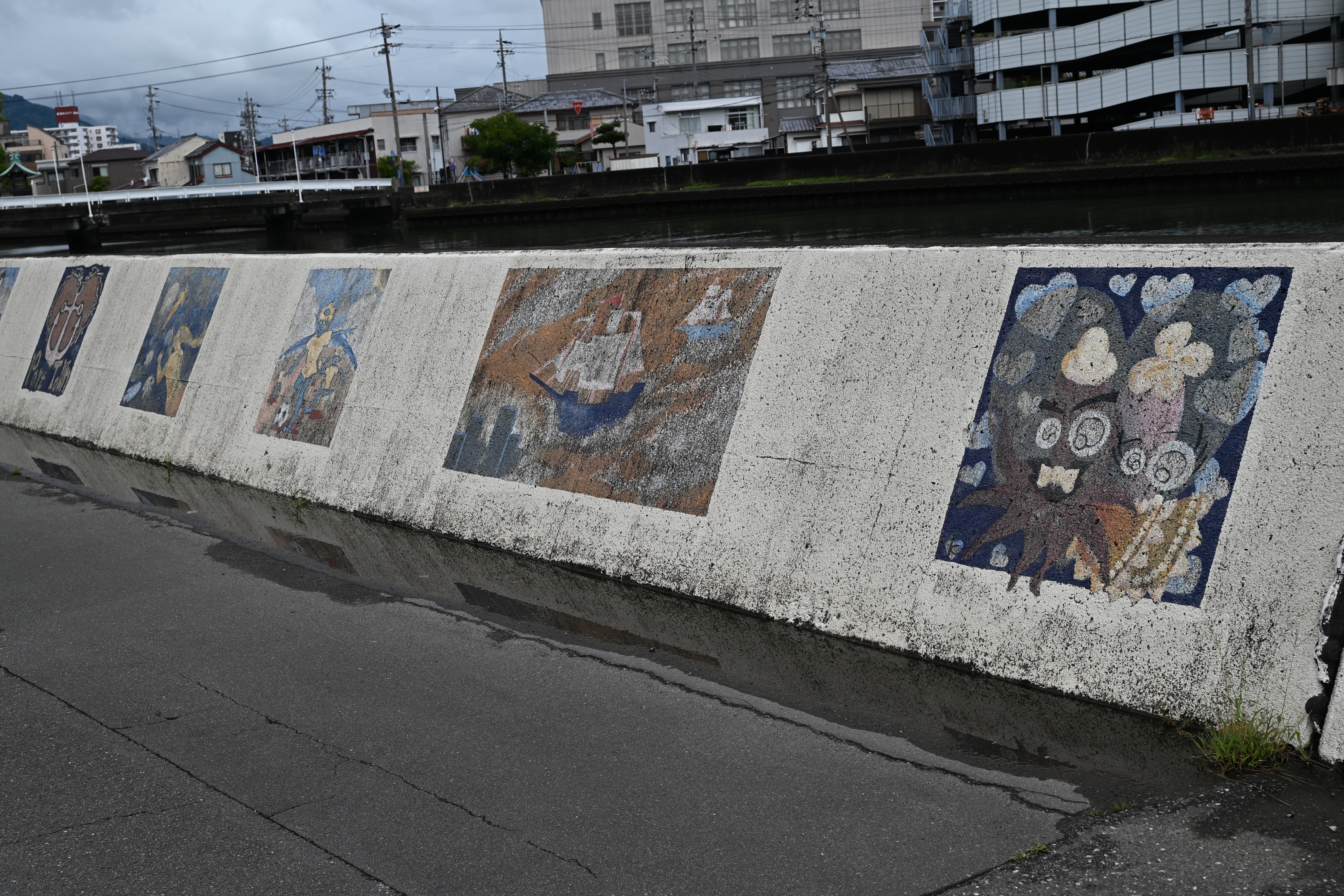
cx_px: 672
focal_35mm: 44
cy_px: 448
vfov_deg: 30.5
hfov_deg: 44.5
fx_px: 1643
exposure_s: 1/1000
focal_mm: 44
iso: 220
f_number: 8
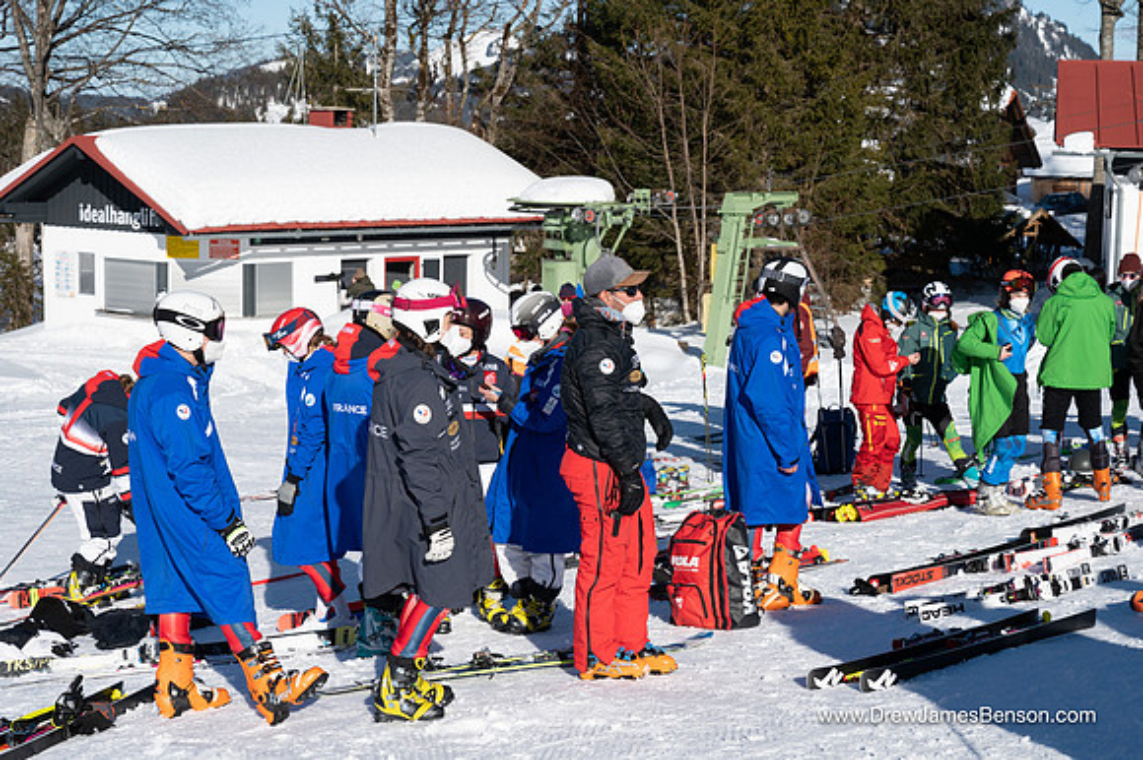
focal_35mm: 70
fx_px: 2221
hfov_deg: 28.9
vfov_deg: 19.4
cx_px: 572
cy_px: 380
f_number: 9
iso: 320
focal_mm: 70
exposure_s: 1/1250
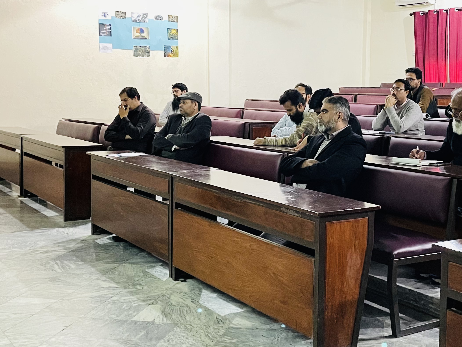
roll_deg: -0.9
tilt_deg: -4.1
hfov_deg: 37.4
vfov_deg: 29.0
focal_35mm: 50
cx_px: 338
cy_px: 134
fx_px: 667
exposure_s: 1/20
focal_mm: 4.2
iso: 1000
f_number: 1.6
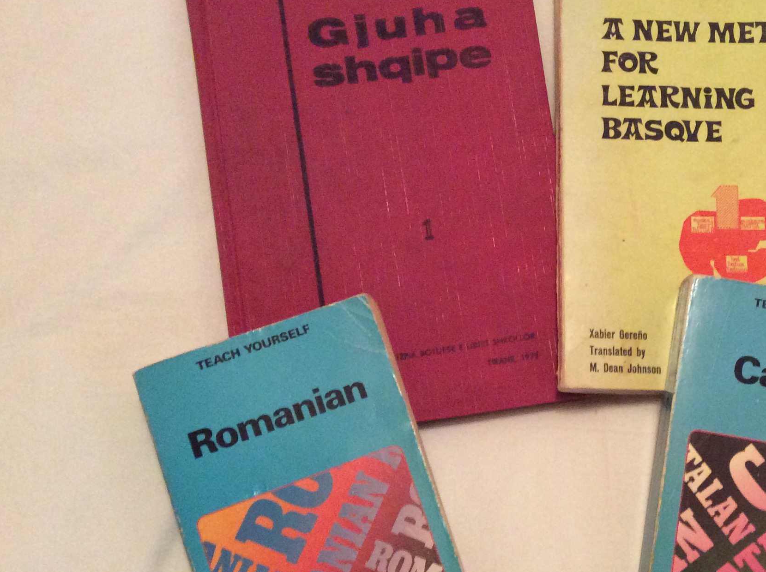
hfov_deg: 37.6
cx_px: 545
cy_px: 331
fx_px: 1105
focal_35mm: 50
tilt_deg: -74.5
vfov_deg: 29.0
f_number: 2.4
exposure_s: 1/25
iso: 320
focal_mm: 3.3
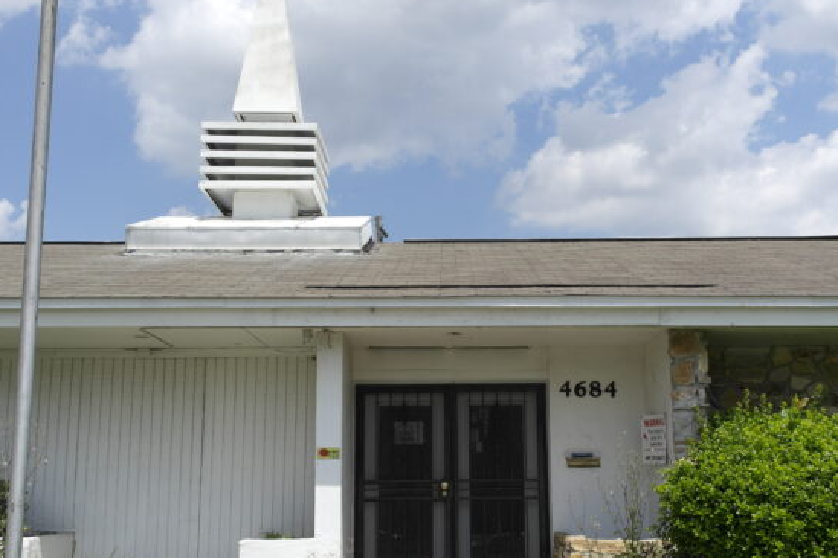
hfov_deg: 46.4
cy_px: 296
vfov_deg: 31.9
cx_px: 430
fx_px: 978
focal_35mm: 42
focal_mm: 20
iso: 100
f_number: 7.1
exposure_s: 1/320
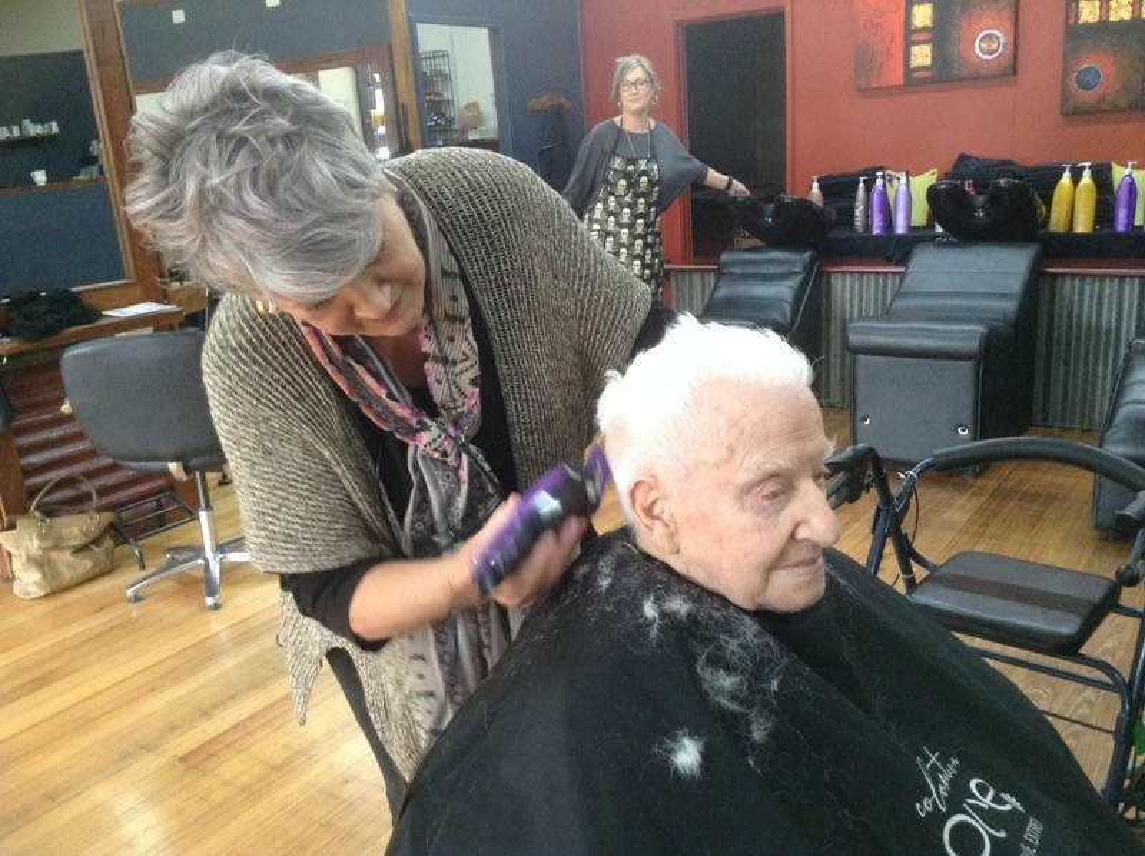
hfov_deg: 55.4
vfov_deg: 42.9
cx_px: 572
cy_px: 428
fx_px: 1090
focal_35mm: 33
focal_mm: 3.3
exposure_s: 1/24
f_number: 2.4
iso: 200
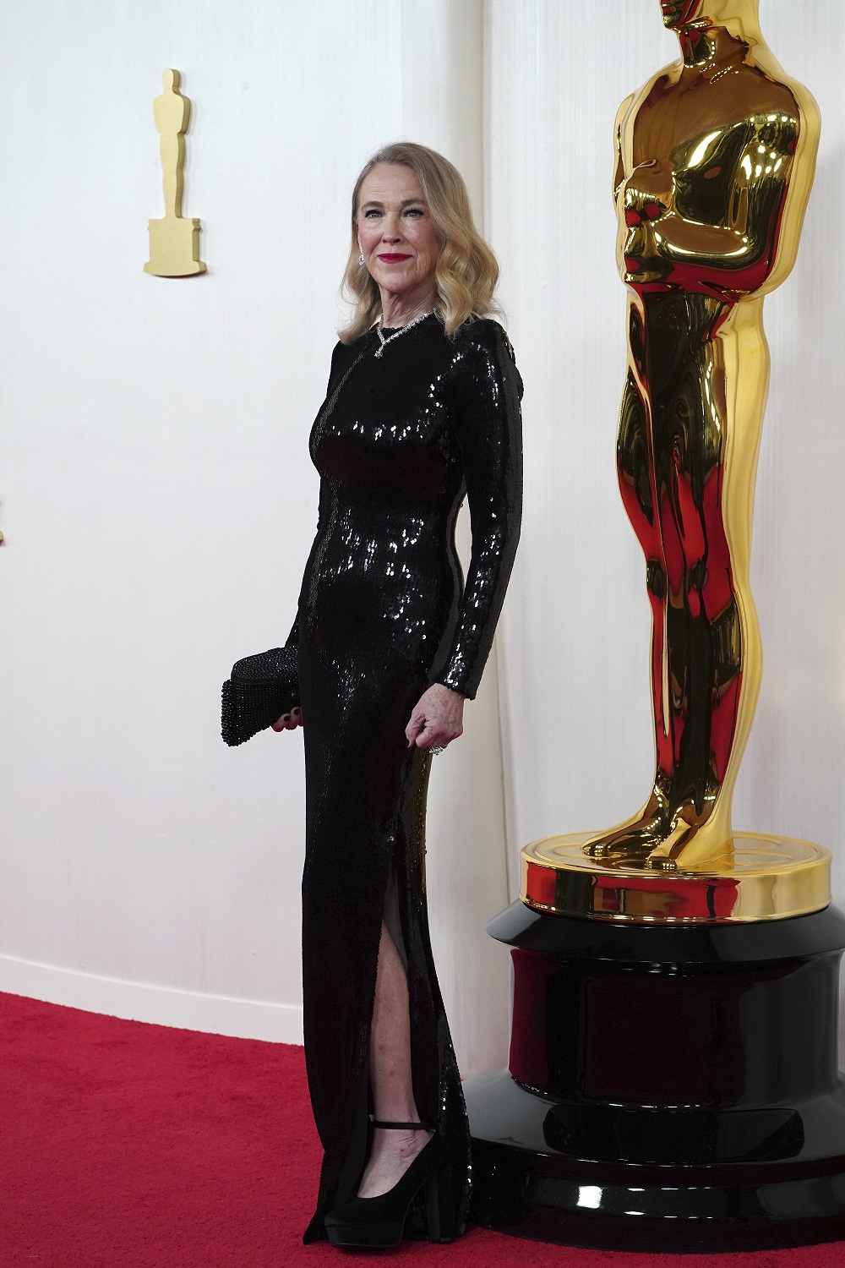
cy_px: 634
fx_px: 3521
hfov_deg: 13.7
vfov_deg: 20.4
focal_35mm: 100
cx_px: 422
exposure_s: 1/500
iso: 3200
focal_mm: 100
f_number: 7.1
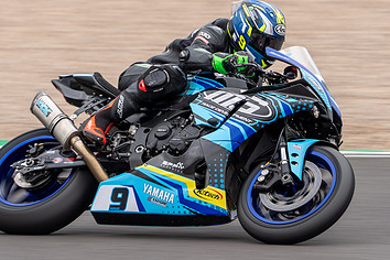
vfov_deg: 3.4
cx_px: 149
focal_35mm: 408
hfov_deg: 5.1
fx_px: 4420
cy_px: 113
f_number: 8
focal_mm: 249
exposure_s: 1/250
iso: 500
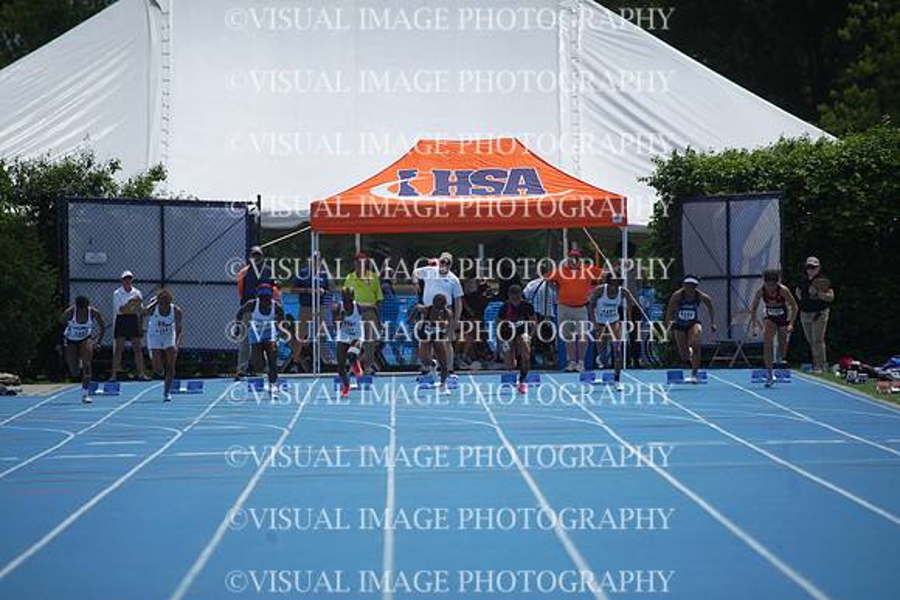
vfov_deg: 3.4
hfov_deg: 5.2
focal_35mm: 400
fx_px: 10002
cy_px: 300
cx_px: 450
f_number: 5.6
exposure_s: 1/2000
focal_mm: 400
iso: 320
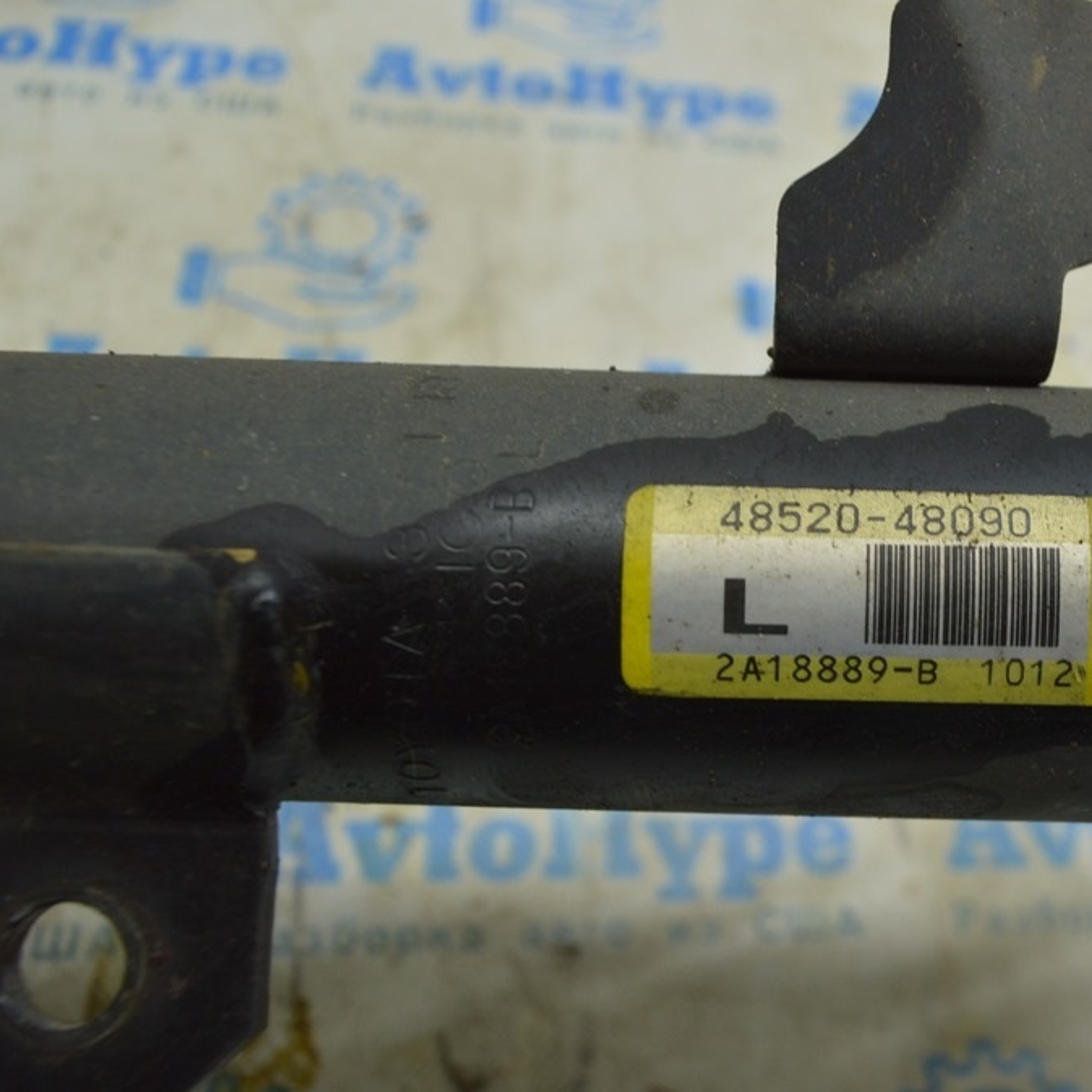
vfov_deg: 41.3
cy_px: 542
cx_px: 794
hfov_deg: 40.3
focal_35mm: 41
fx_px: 1451
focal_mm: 21
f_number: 5.6
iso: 400
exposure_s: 1/40
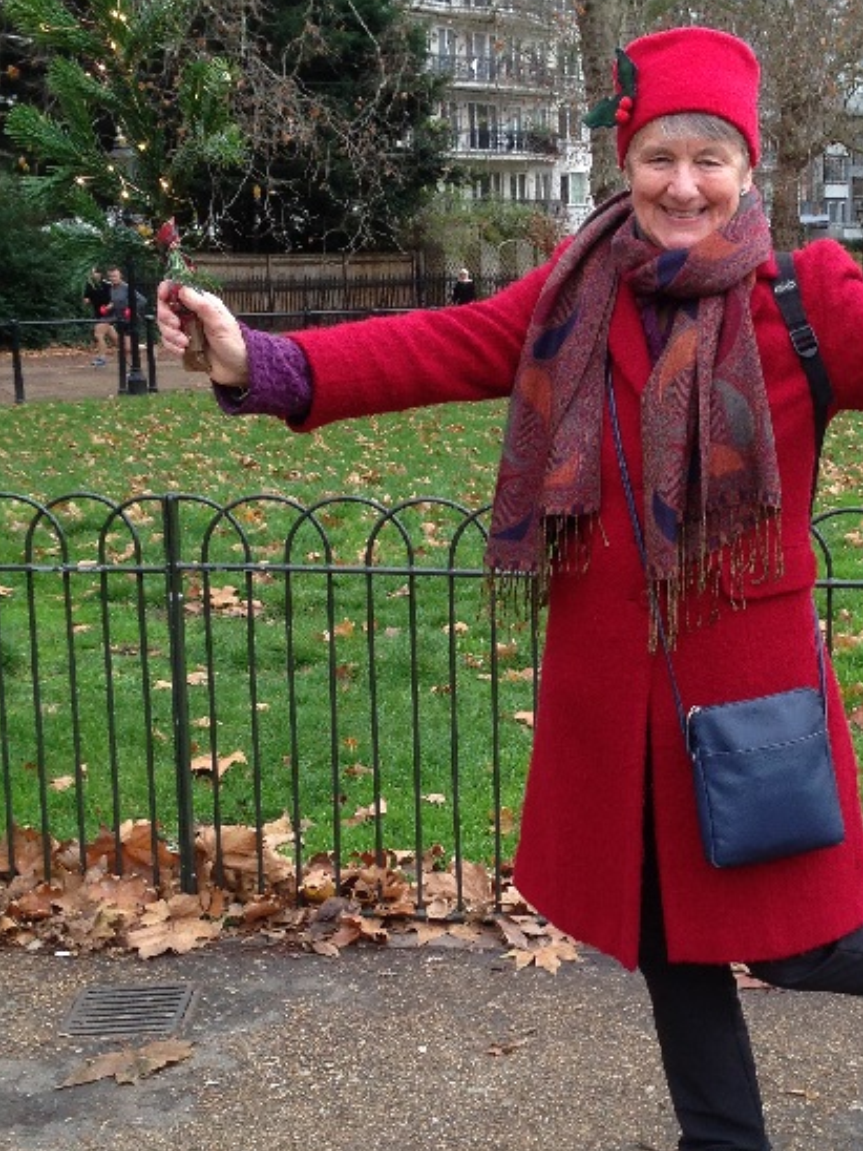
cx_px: 654
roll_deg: +0.2
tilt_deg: -10.1
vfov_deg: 32.7
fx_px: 1961
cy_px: 626
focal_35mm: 59
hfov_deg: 24.5
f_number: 2.4
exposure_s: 1/120
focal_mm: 4.12
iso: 80
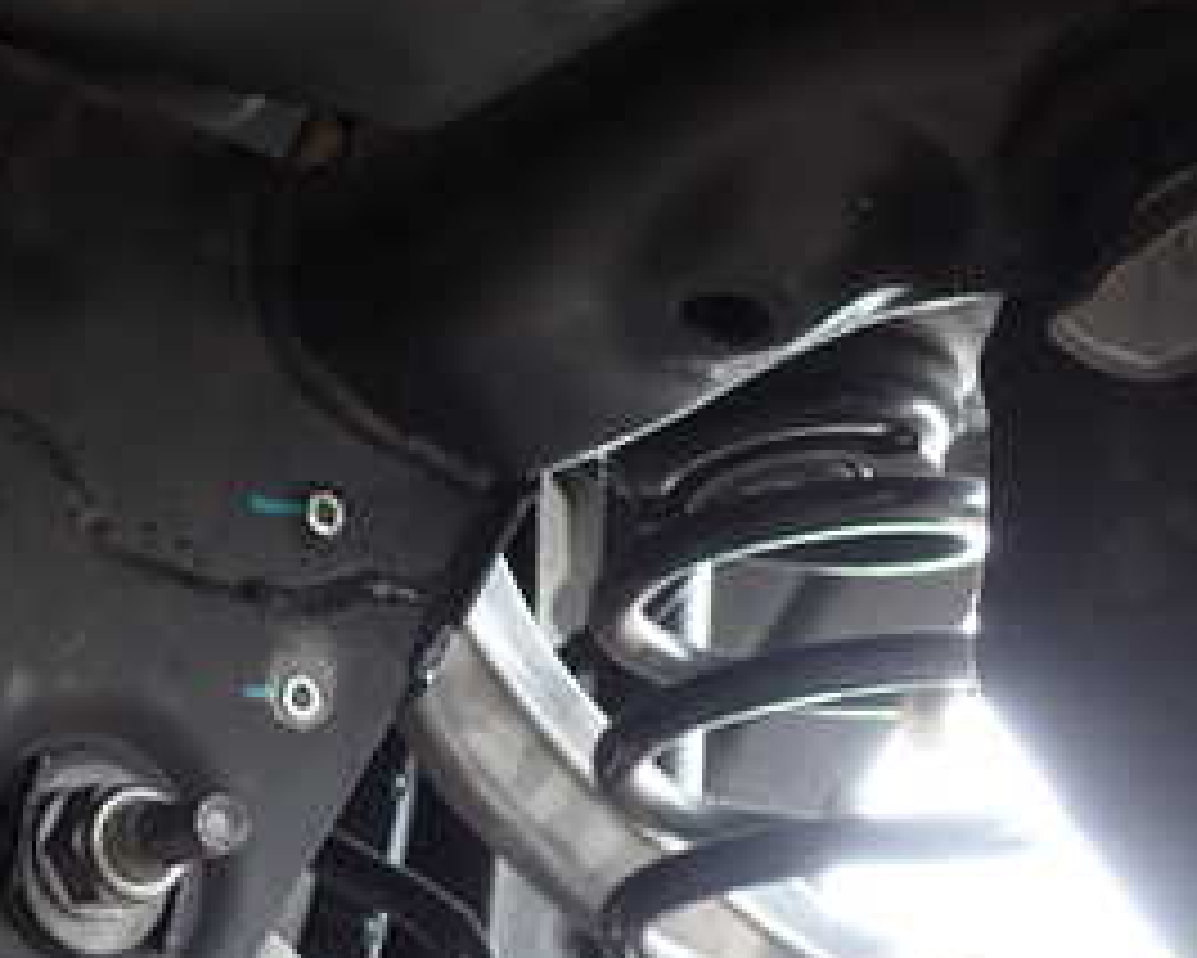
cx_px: 176
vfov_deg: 23.0
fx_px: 2339
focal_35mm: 66
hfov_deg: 27.9
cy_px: 666
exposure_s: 1/60
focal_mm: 5.4
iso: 100
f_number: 2.3
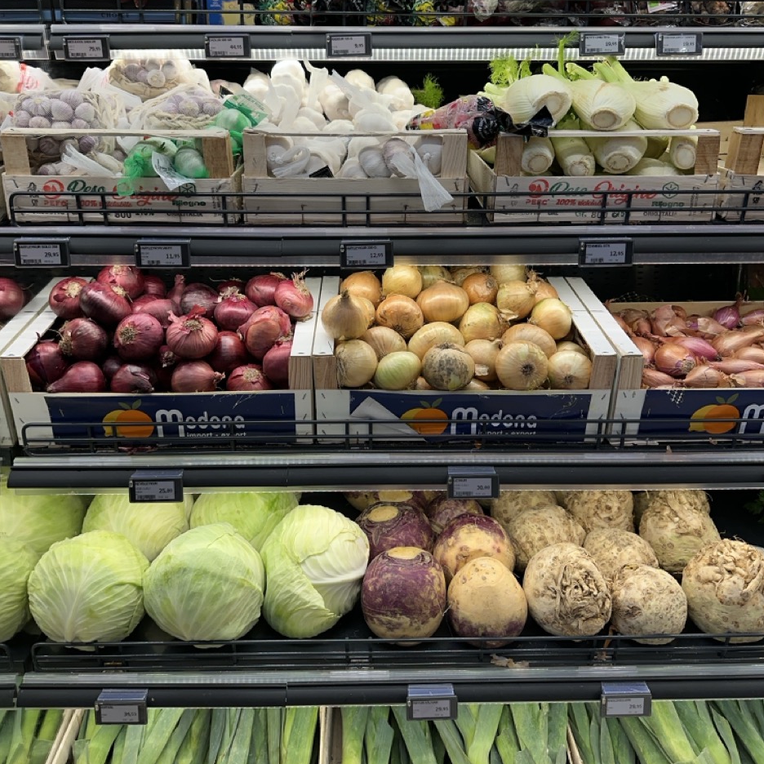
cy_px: 318
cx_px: 379
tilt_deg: -4.5
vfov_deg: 55.3
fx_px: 724
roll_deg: +0.4
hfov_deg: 55.6
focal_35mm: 29
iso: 64
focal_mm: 6.86
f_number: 1.78
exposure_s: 1/113
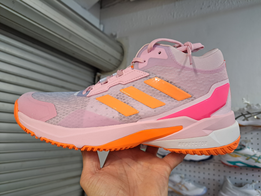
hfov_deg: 71.6
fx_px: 181
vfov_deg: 56.8
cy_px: 98
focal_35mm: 24
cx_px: 130
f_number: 1.8
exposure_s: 1/50
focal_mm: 5.23
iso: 80
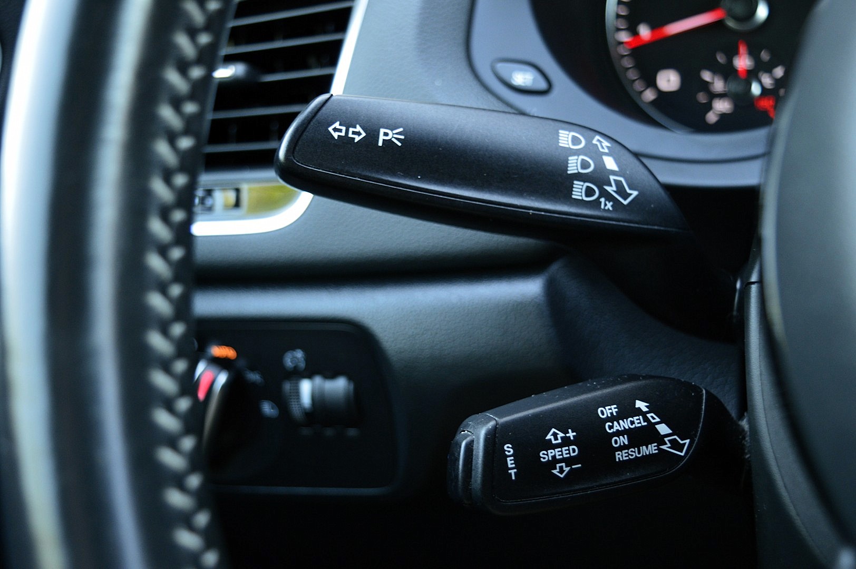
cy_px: 284
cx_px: 428
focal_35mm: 44
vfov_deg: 30.8
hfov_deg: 45.0
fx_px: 1033
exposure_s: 1/40
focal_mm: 29
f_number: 4.2
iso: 800
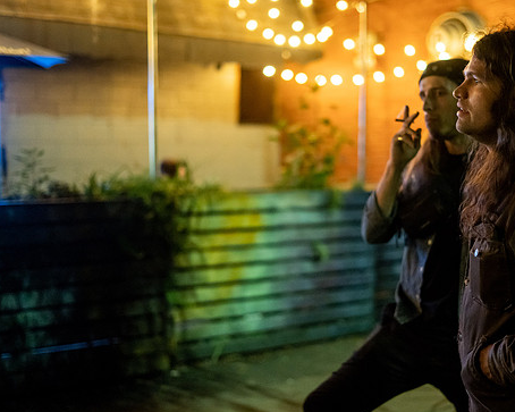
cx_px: 307
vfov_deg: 25.4
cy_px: 200
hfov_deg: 31.4
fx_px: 914
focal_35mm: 60
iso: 3200
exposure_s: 1/160
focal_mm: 50
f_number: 1.8
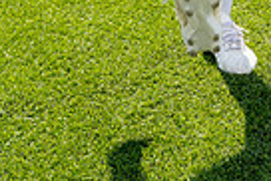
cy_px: -221
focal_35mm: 116
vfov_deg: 10.5
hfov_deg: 17.6
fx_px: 874
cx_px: 179
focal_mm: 35
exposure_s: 1/250
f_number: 11
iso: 320
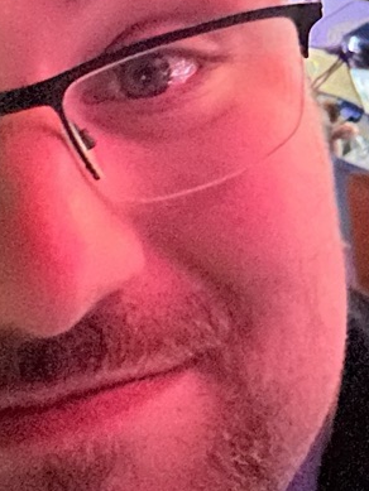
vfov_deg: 17.5
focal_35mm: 108
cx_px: 264
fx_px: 1534
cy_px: -64
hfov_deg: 13.7
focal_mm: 2.69
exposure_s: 1/15
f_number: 1.9
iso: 4000
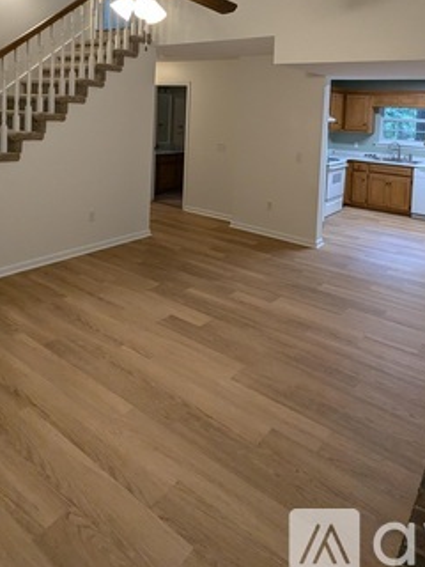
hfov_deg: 54.7
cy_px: 136
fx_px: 409
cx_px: 243
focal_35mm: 25
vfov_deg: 64.9
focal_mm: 2.35
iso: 248
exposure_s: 1/120
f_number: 2.2
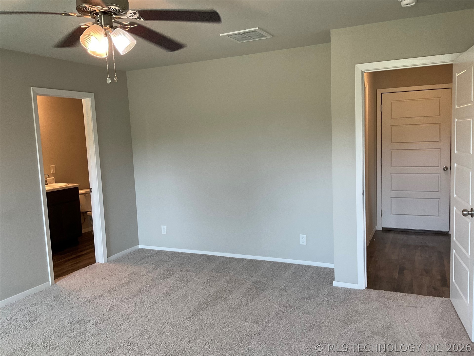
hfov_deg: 61.7
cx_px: 237
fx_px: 397
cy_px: 178
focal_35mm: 29
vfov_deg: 48.2
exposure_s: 1/60
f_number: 1.8
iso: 64
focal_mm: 3
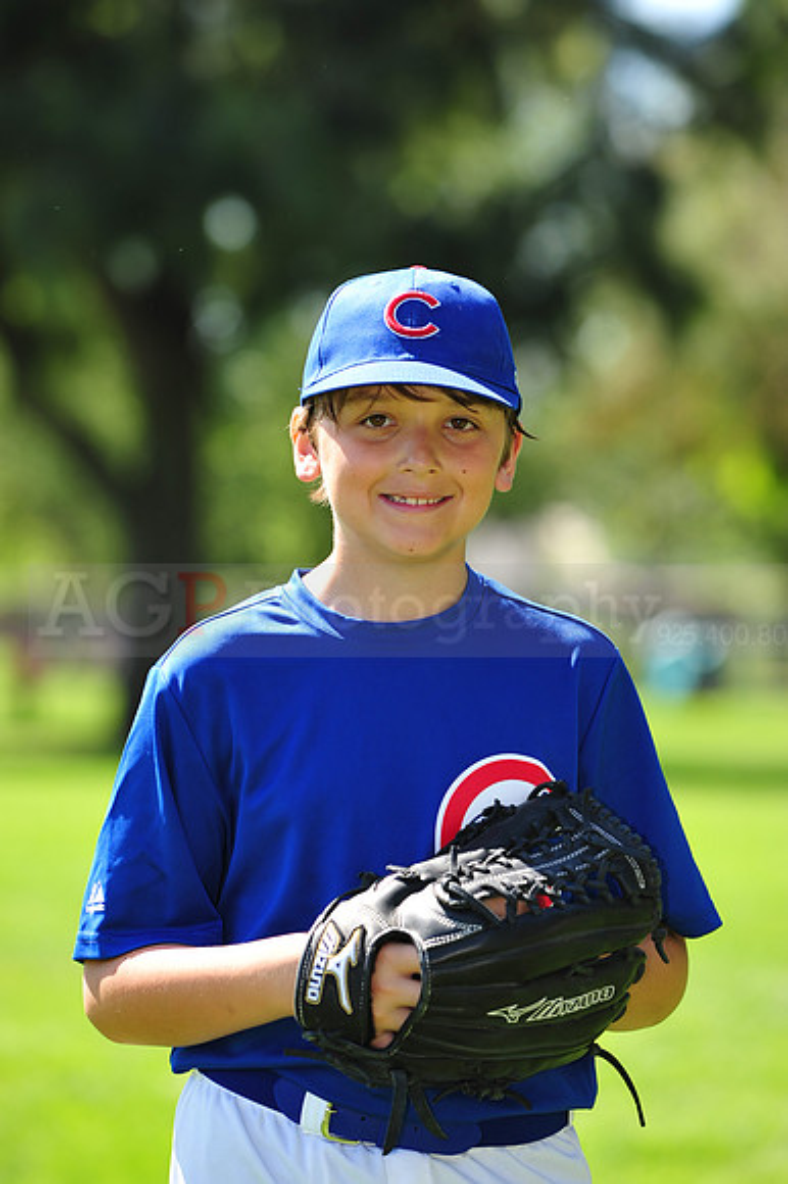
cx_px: 394
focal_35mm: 185
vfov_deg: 11.1
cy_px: 592
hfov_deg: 7.4
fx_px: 6081
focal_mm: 185
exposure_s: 1/320
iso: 200
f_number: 5.6
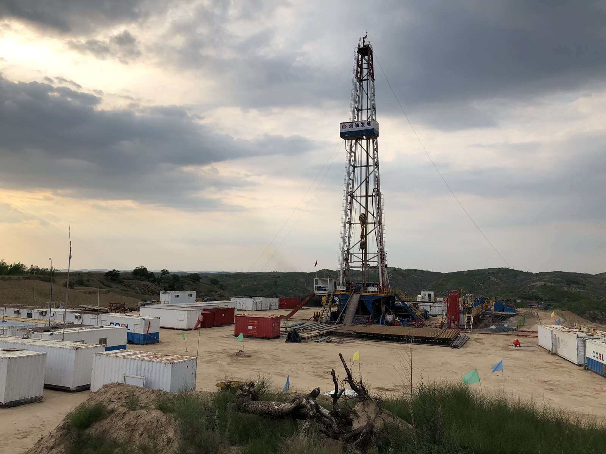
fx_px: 490
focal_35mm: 28
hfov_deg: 63.4
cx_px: 303
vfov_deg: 49.7
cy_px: 227
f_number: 1.8
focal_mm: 4
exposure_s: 1/1000
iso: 20
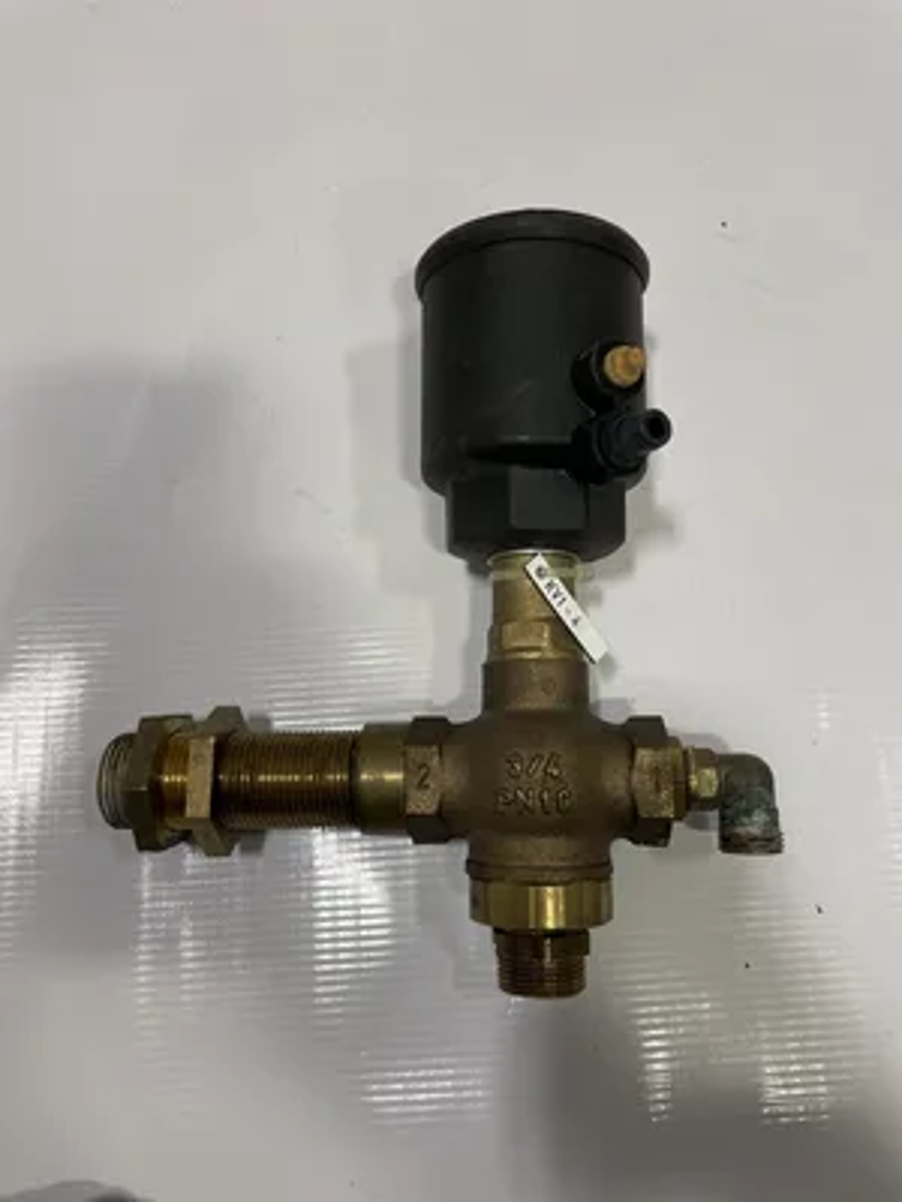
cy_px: 601
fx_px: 903
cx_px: 451
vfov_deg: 67.3
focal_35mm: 26
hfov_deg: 53.1
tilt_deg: -75.8
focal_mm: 4.2
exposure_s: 1/60
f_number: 1.6
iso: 80
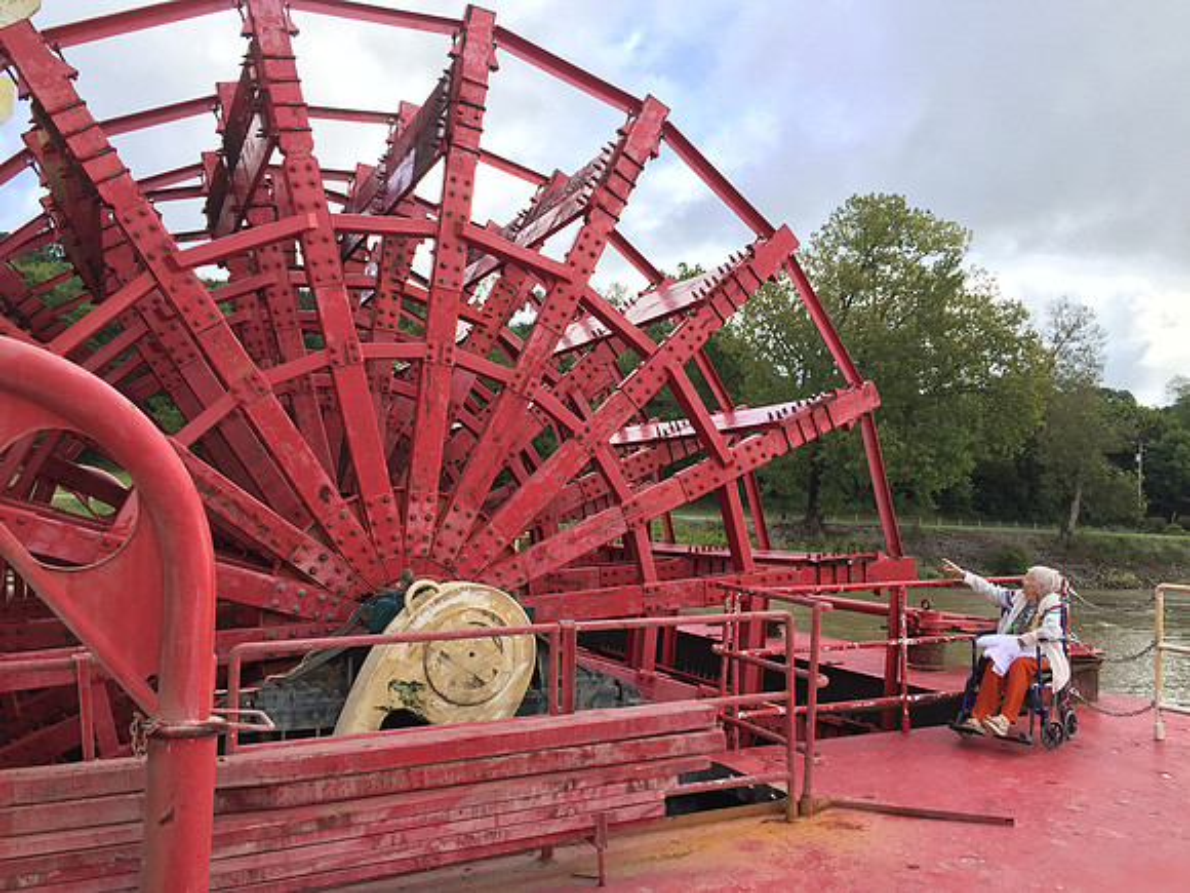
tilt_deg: +4.8
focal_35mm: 29
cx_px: 595
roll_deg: -2.5
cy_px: 446
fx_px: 997
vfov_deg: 48.2
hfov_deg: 61.7
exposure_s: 1/618
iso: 32
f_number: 2.2
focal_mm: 4.15
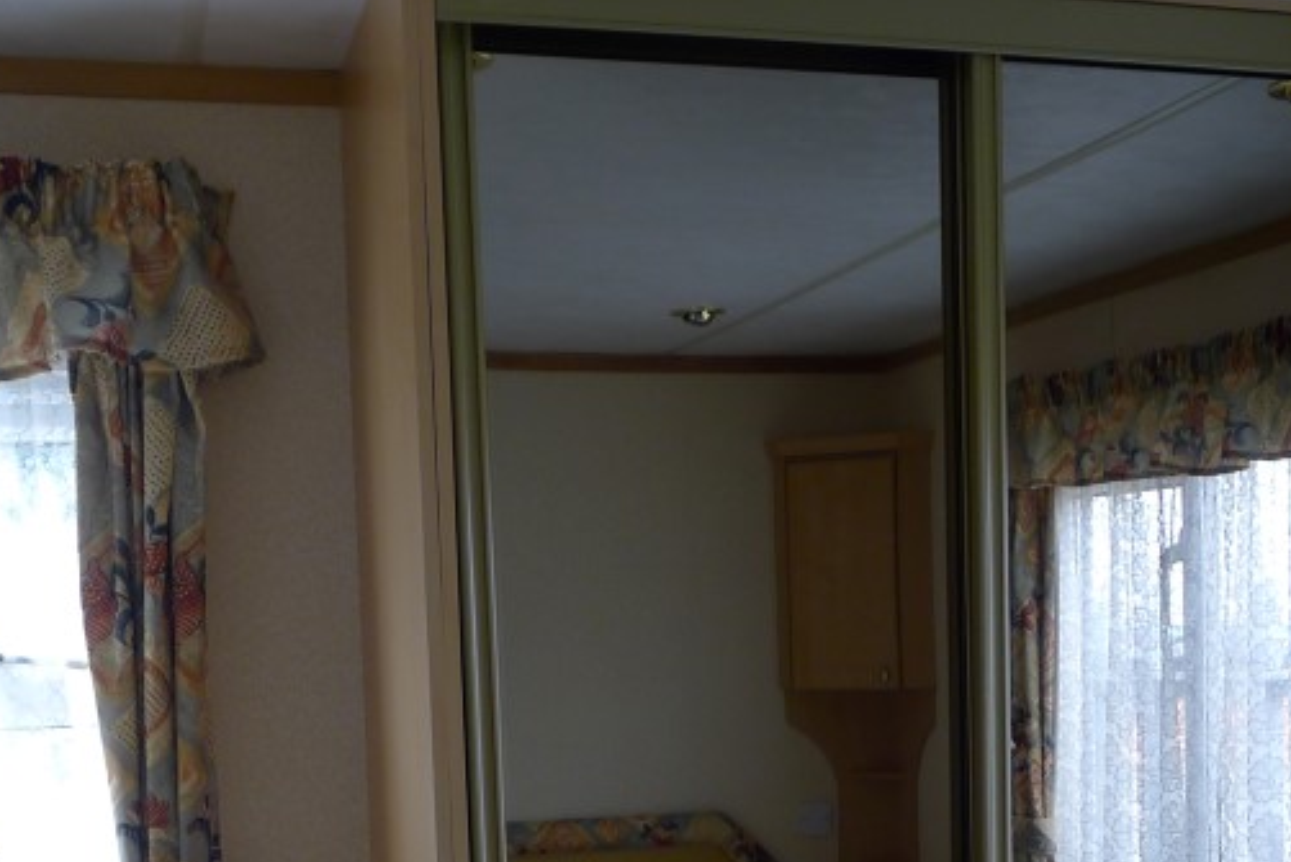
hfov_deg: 36.1
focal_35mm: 55
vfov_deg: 23.8
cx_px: 783
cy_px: 821
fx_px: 1973
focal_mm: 5.1
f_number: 2
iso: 80
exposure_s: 1/60
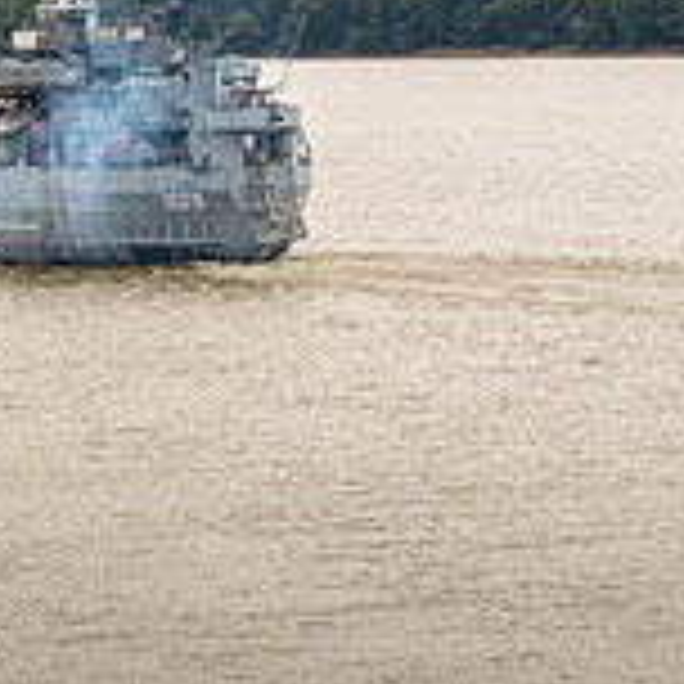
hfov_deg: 6.4
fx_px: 6014
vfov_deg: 6.5
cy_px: 236
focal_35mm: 269
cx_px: -378
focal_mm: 82
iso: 64
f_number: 8
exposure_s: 1/160
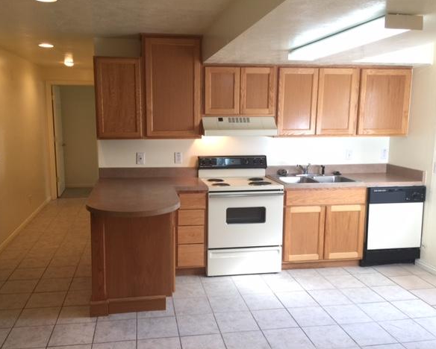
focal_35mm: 31
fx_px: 400
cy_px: 176
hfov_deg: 57.1
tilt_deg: -8.4
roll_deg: +0.8
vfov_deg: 47.2
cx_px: 199
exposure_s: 1/30
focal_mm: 4.15
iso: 40
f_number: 2.2
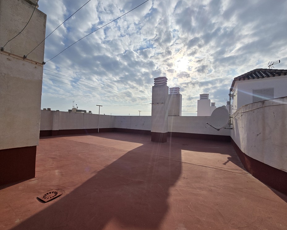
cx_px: 134
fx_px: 119
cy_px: 118
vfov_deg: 87.9
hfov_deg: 100.6
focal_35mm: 14
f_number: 2.2
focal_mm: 2.2
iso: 50
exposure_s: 1/6444
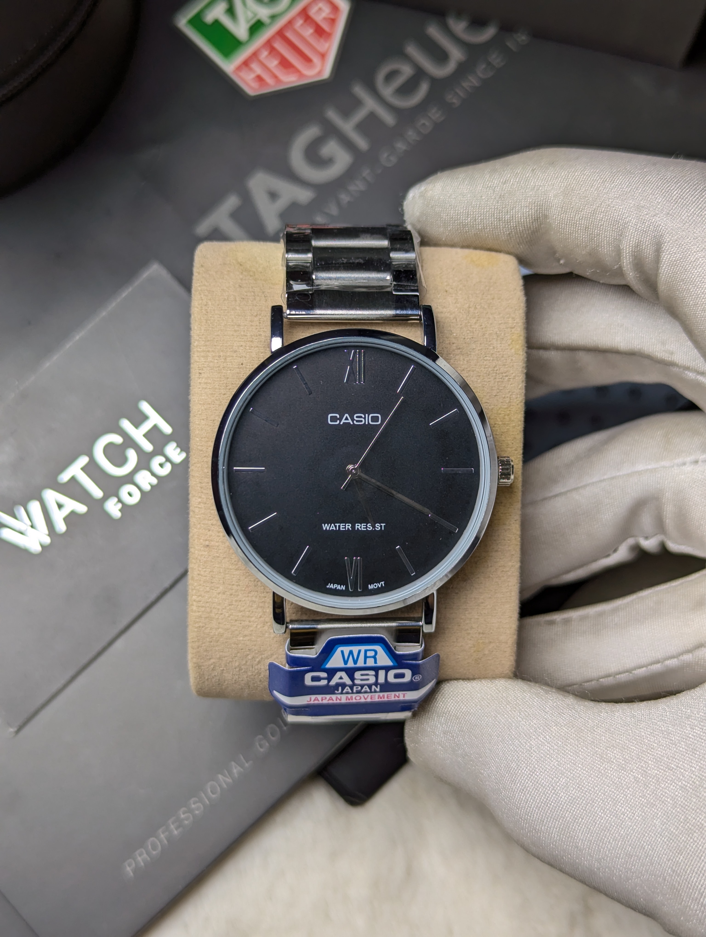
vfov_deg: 39.6
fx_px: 1302
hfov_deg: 30.3
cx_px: 353
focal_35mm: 48
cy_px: 468
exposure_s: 1/137
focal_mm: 6.81
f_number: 1.85
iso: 47
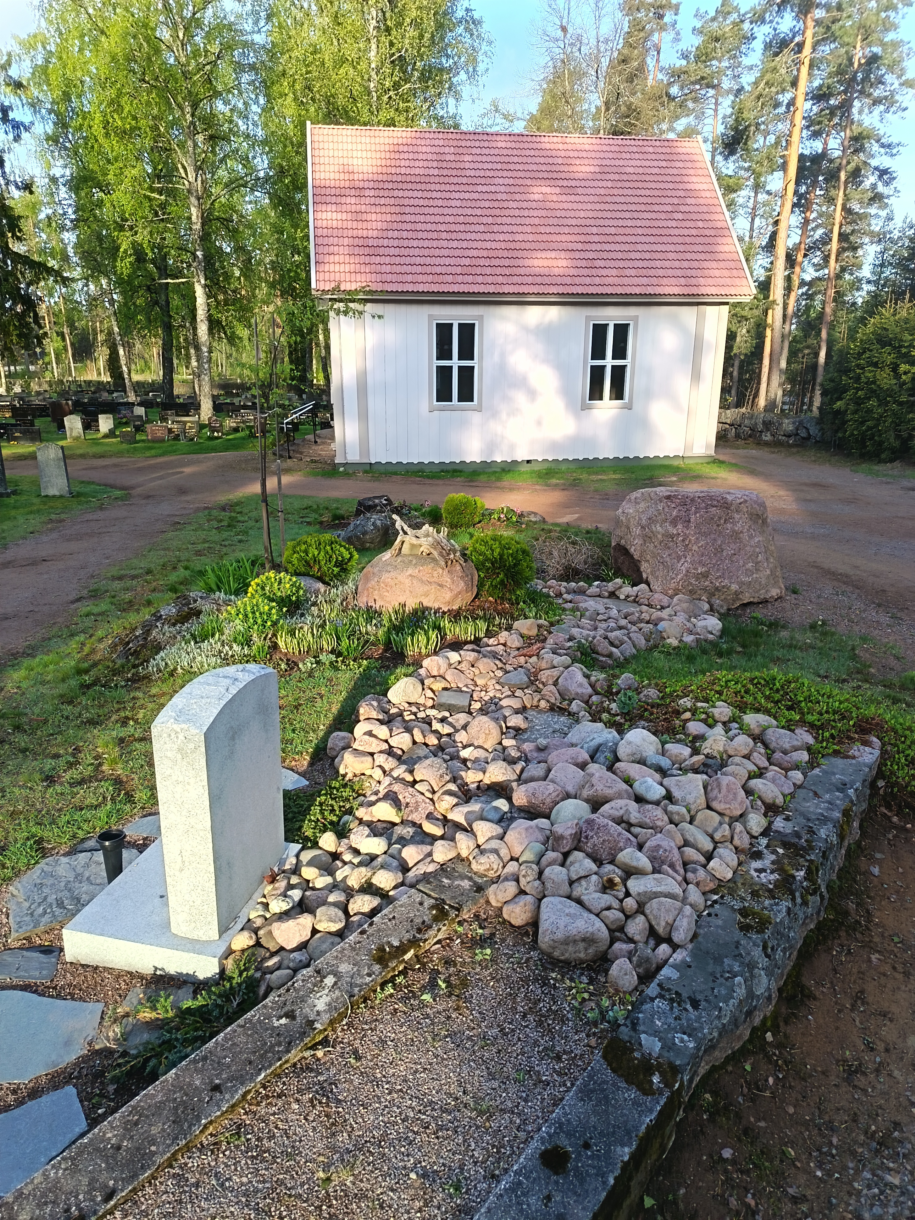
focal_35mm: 24
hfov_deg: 56.8
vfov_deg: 71.6
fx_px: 846
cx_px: 458
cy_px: 610
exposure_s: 1/132
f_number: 1.75
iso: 100
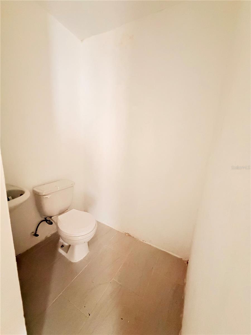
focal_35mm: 14
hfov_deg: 85.7
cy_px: 168
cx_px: 126
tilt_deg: -11.8
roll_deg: -3.3
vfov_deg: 102.1
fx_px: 135
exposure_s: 1/60
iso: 1000
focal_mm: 2.22
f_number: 2.2
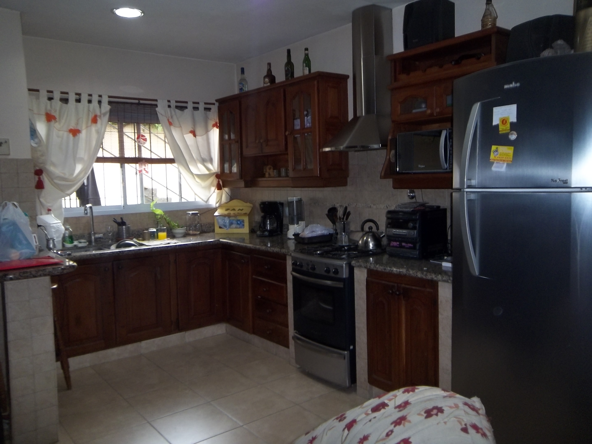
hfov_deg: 63.4
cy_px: 222
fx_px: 479
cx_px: 296
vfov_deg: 49.7
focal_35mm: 28
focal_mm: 5.05
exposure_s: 1/30
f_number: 3.5
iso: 160
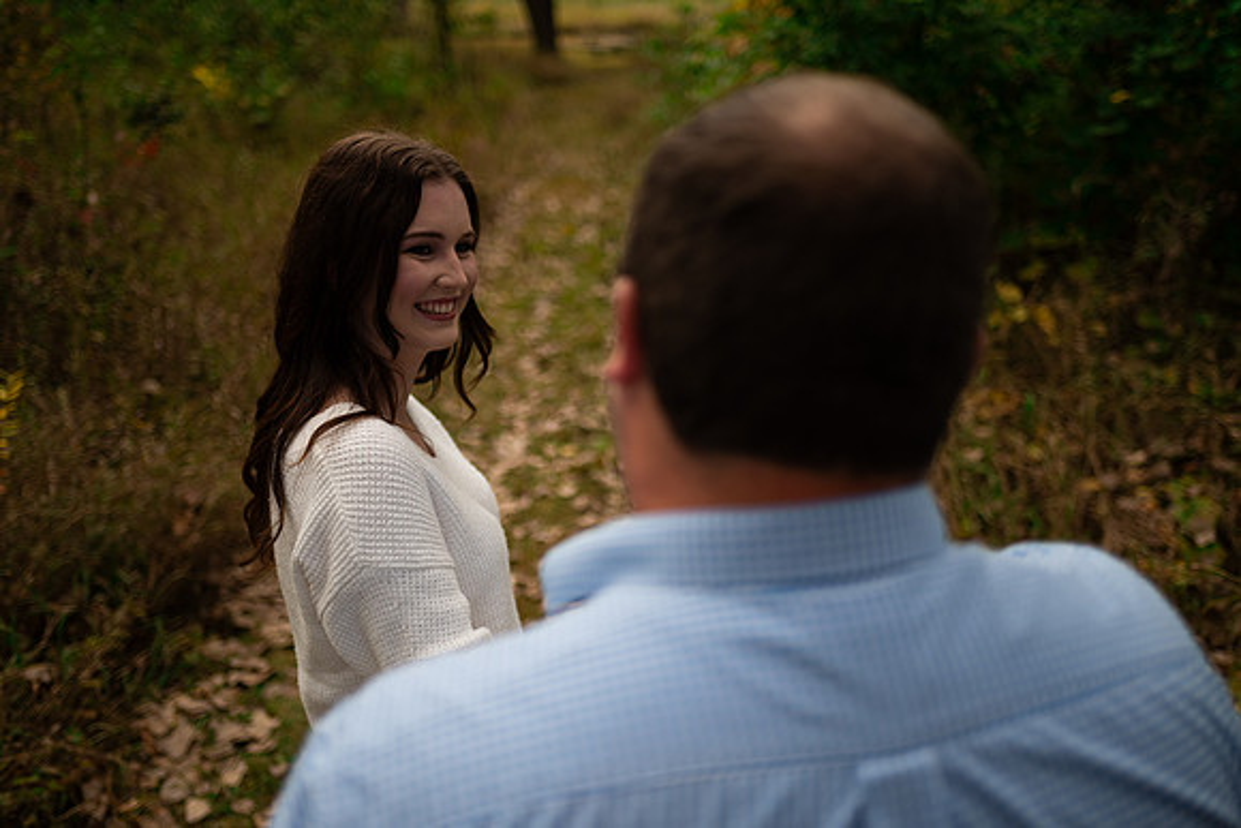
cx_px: 620
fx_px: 1207
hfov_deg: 54.4
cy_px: 414
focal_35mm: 35
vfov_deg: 37.9
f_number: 1.8
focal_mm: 35
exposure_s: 1/1250
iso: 100
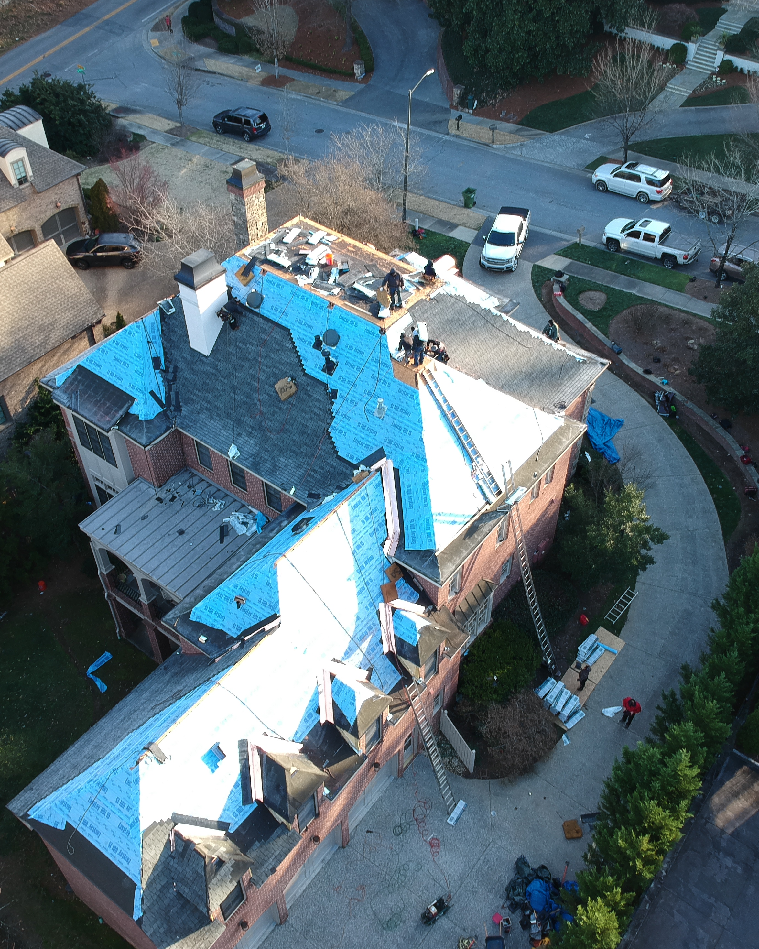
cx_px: 417
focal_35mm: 33
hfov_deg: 44.5
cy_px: 475
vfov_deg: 54.2
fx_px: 927
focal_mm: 4.49
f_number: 2.6
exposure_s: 1/100
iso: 100
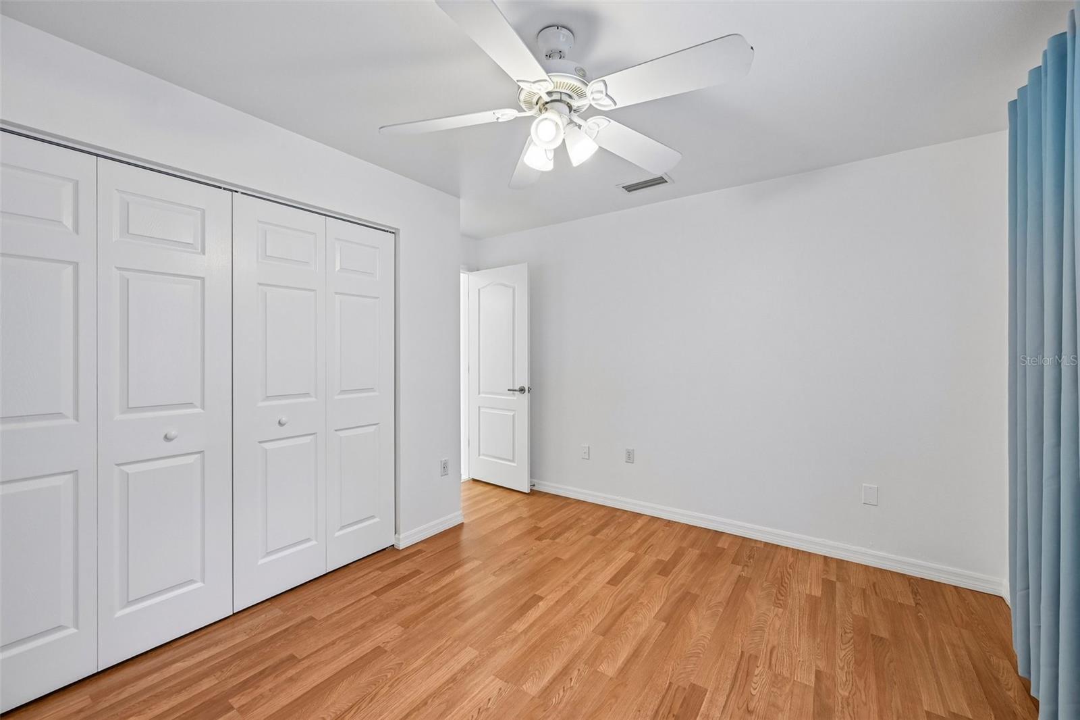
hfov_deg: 104.3
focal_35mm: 14
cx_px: 540
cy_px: 360
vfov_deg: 81.2
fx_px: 420
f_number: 8
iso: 400
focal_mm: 14
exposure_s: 1/25
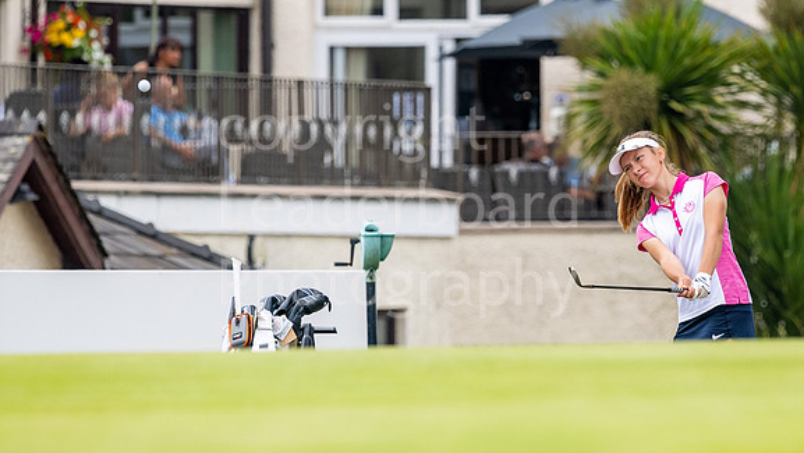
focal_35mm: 600
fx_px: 12795
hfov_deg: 3.6
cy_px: 289
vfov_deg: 2.0
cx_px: 509
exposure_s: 1/1600
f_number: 5
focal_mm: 300
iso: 250
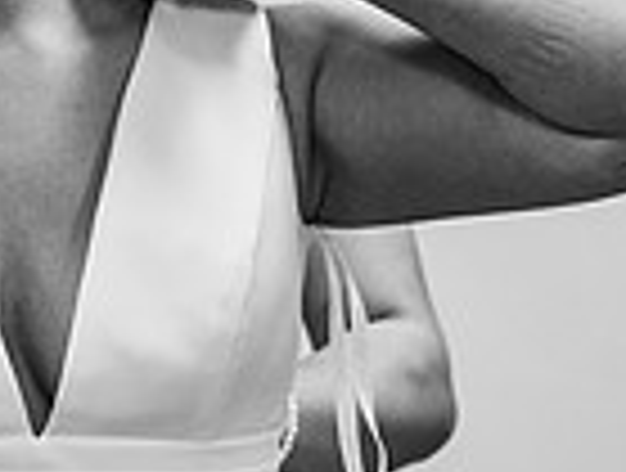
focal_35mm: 192
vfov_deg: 7.7
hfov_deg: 10.1
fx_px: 3481
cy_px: 54
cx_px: -95
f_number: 3.2
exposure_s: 1/320
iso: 2000
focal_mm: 48
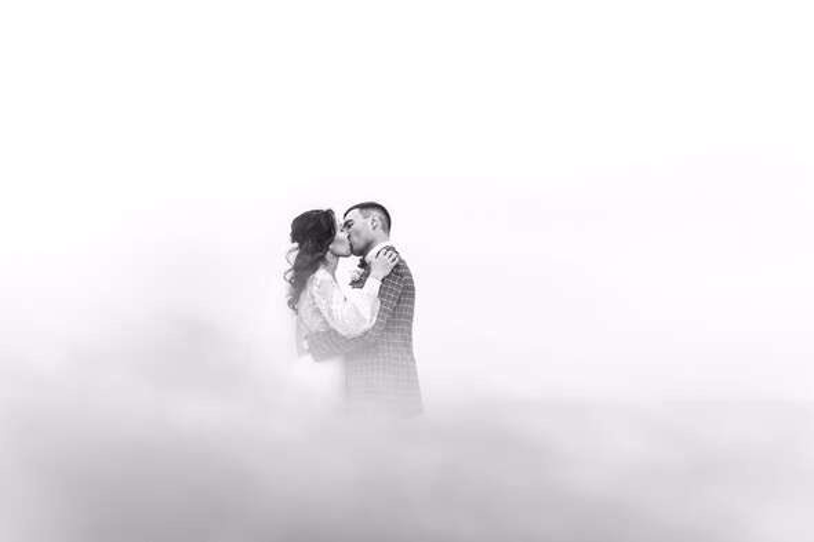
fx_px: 1582
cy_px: 271
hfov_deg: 28.9
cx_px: 407
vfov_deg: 19.4
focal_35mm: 70
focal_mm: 70
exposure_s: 1/400
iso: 64
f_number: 2.8
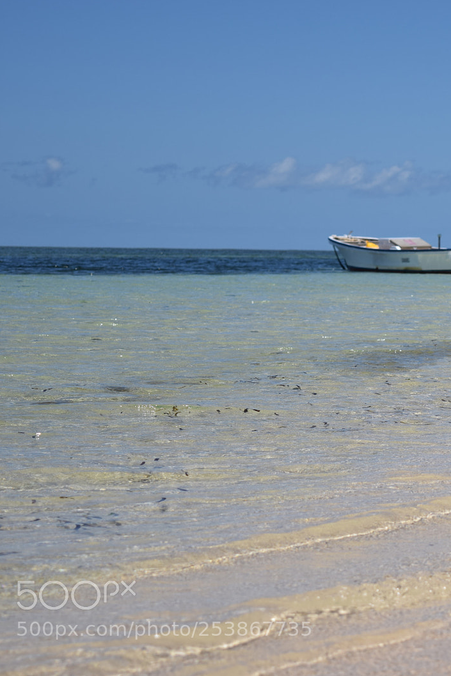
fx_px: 2345
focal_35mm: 125
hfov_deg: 10.9
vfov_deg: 16.4
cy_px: 339
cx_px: 489
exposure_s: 1/1000
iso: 100
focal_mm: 55
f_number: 5.6
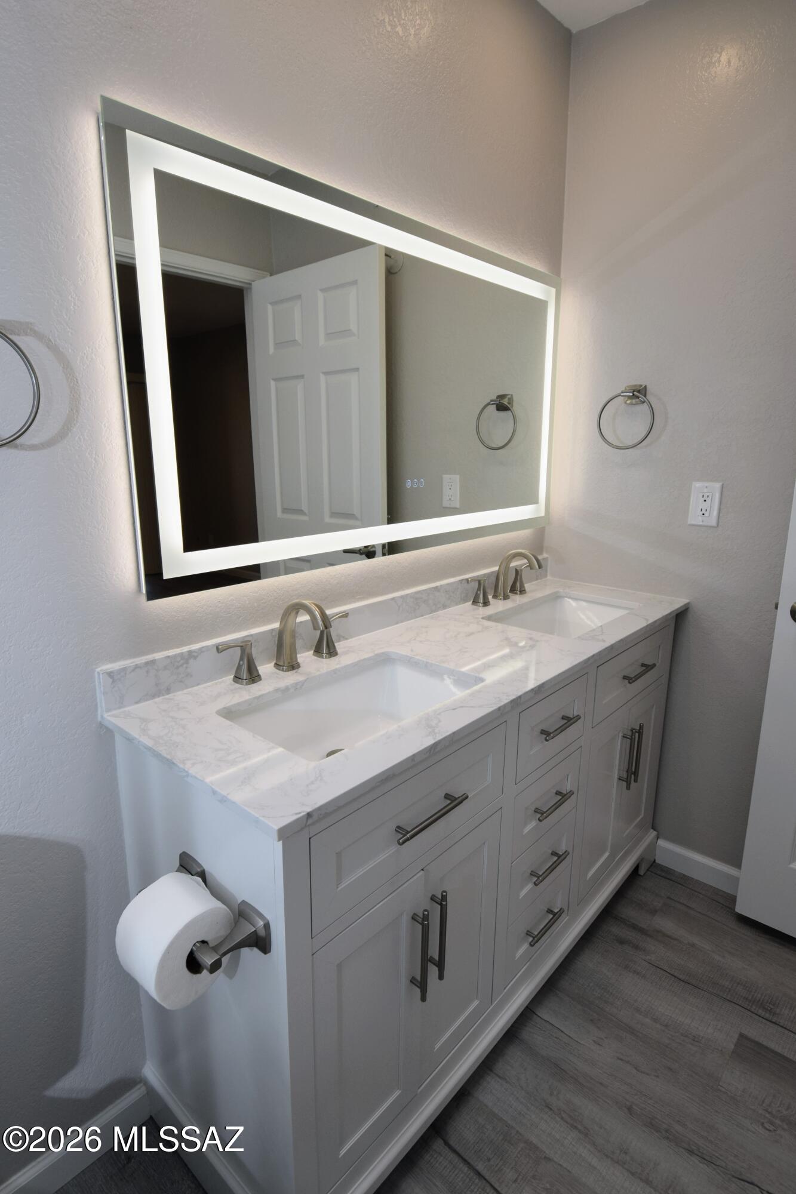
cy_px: 597
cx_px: 398
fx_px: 597
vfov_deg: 90.0
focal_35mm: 18
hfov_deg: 67.4
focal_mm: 12
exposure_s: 1/200
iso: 400
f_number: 7.1
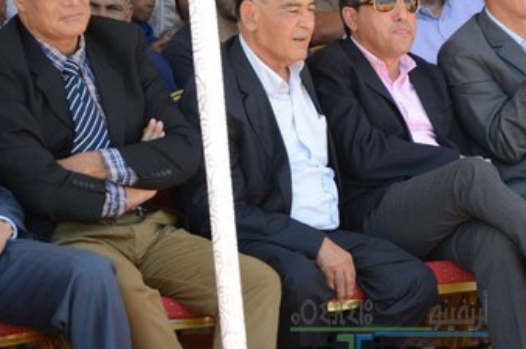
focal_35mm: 297
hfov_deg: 6.9
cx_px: 389
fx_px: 4332
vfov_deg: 4.6
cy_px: 93
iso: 200
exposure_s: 1/125
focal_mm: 105
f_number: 5.6
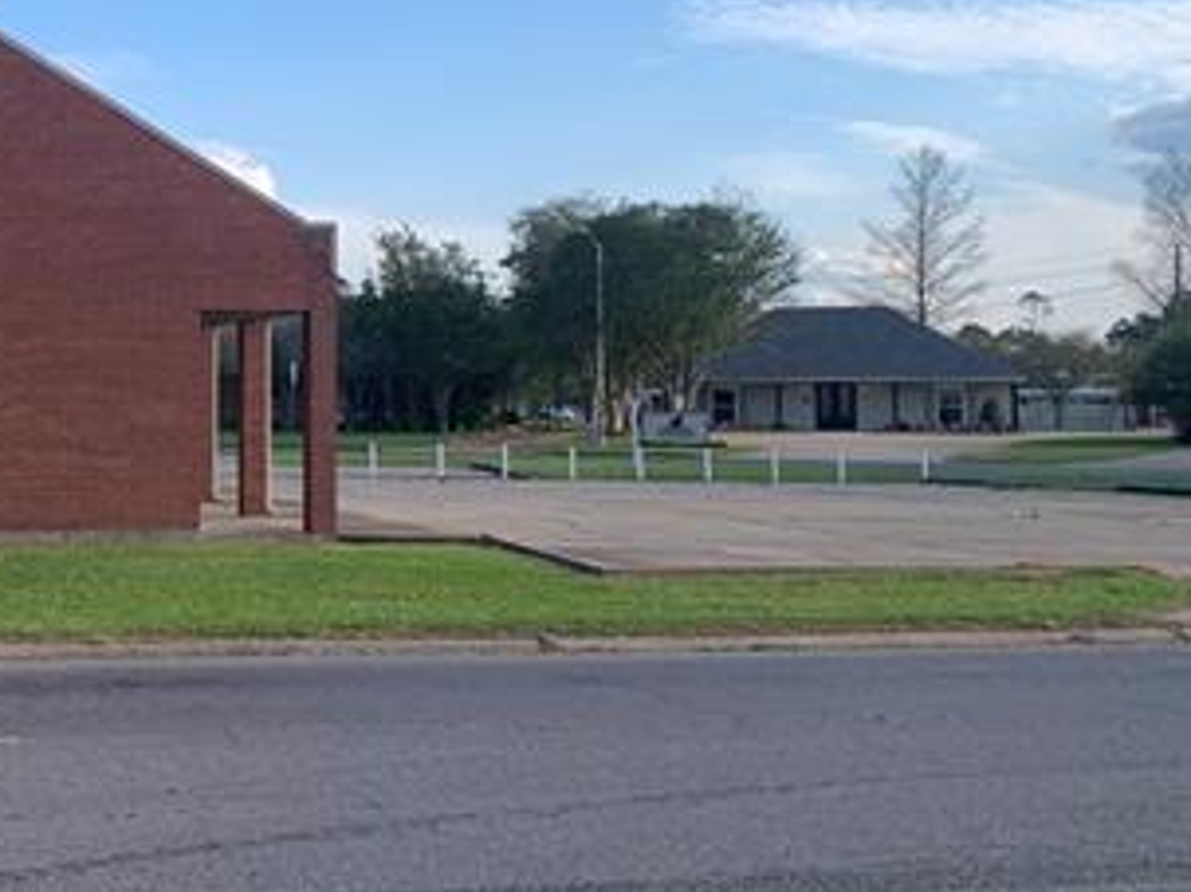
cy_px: 279
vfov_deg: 26.4
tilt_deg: +2.1
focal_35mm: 55
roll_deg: +0.4
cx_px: 130
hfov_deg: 33.2
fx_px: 1892
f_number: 1.8
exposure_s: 1/1124
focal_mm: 4.25
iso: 25
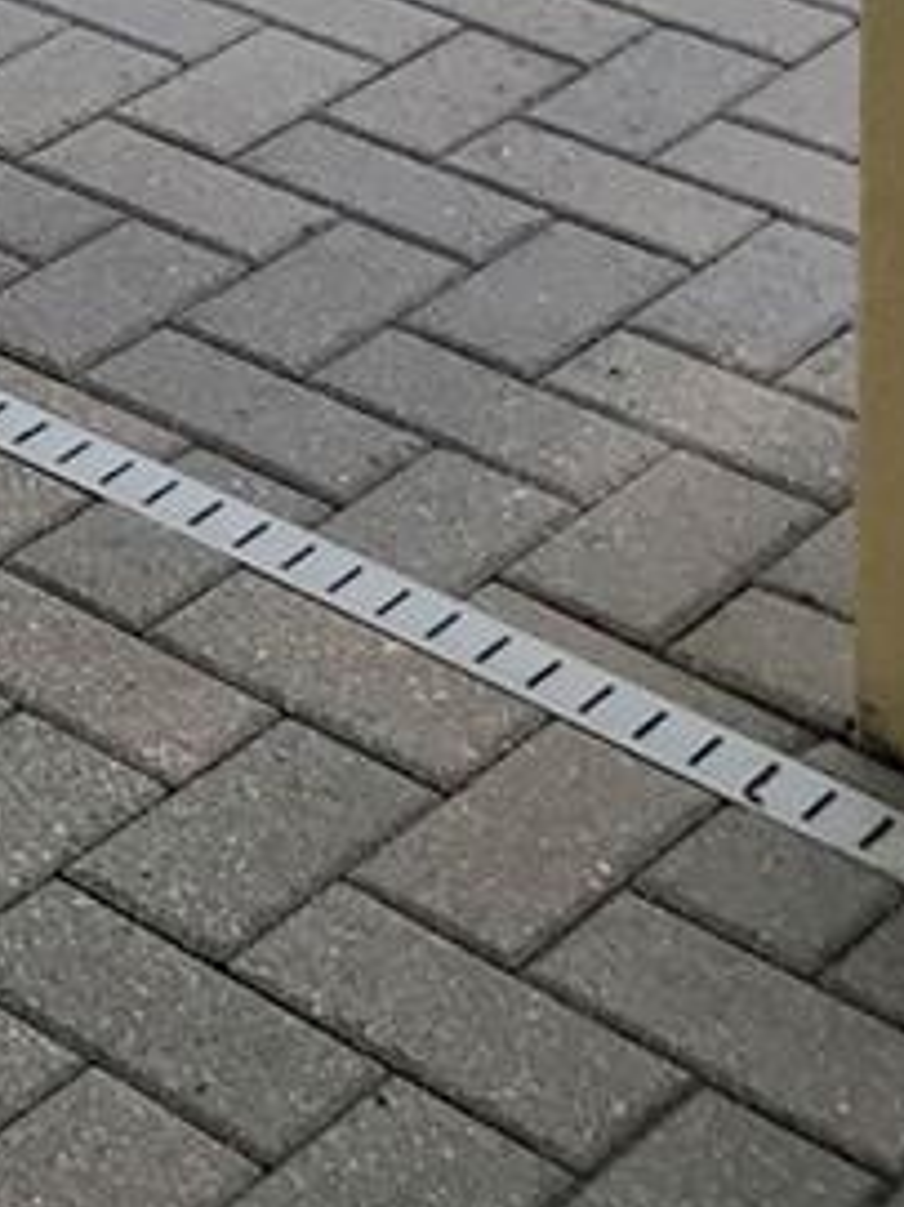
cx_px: -806
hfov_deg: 11.0
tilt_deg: -7.9
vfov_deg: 13.5
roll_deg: +4.2
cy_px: -1229
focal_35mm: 124
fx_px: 4321
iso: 20
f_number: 1.8
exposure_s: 1/1736
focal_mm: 4
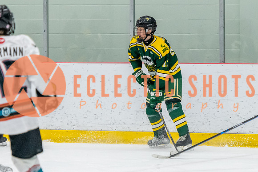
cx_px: 164
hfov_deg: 6.8
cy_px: 86
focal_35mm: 305
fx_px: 2187
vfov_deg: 4.5
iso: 4000
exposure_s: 1/800
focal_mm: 130
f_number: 2.8
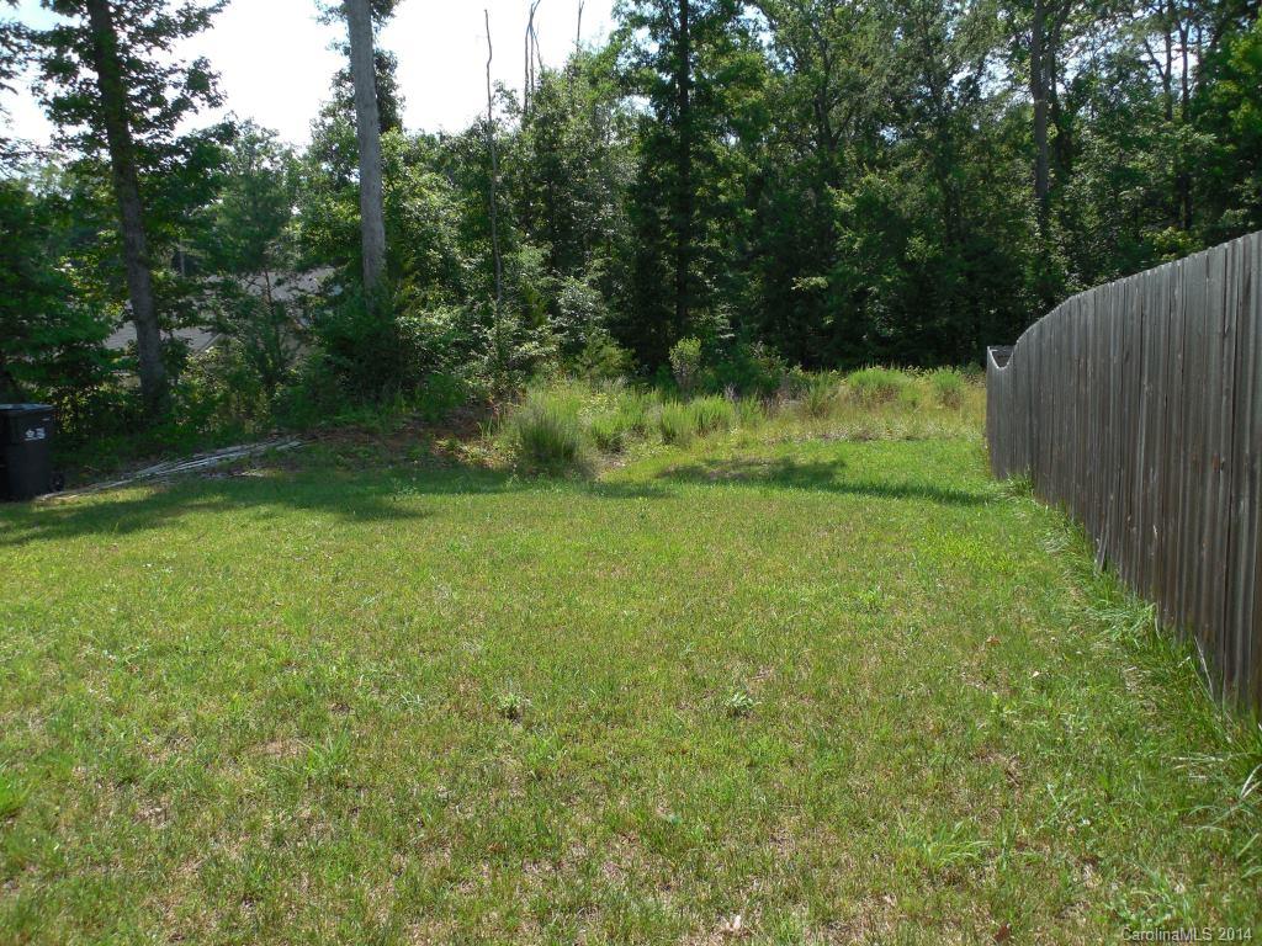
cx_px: 631
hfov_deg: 69.4
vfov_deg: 54.9
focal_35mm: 25
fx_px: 911
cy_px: 473
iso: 125
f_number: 3.3
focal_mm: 4.5
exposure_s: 1/800
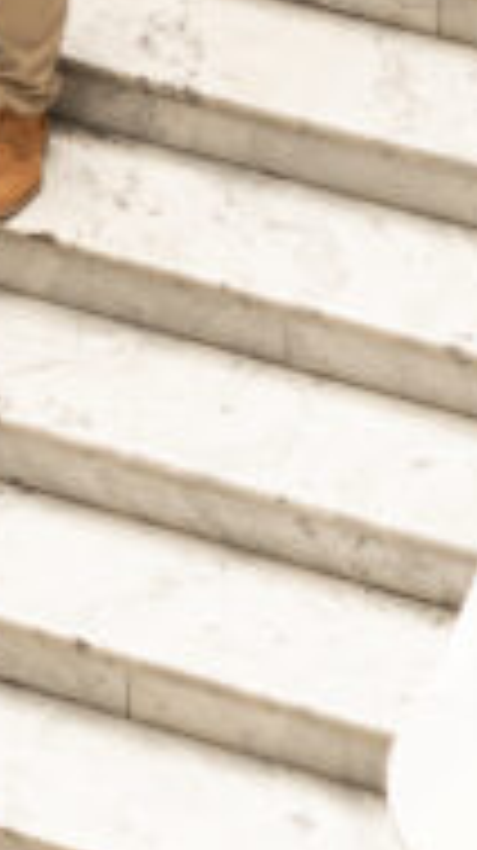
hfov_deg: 4.3
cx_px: 209
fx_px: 6400
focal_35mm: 284
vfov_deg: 7.3
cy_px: -863
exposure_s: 1/1000
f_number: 2.5
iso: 400
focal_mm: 50
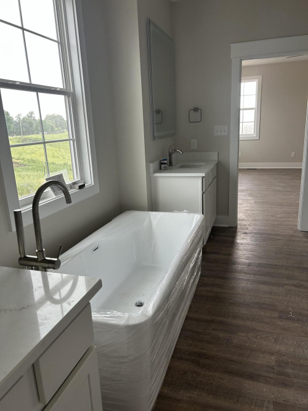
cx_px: 154
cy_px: 206
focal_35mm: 26
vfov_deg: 67.3
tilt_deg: -16.3
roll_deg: +1.8
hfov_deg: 53.0
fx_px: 309
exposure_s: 1/121
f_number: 1.5
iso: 100
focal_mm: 5.7
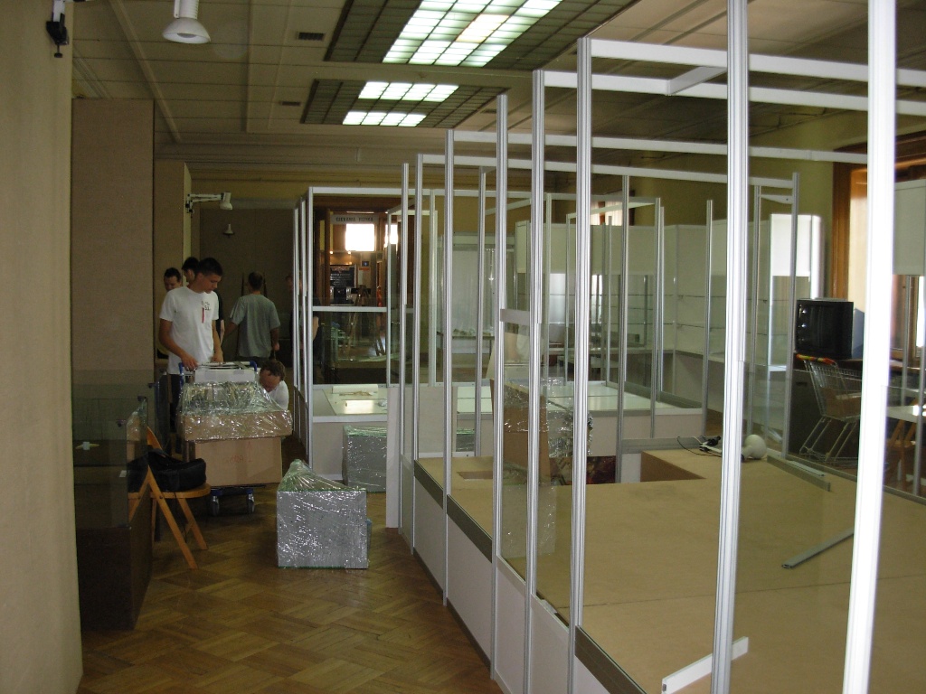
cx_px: 463
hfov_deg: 49.0
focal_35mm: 38
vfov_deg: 37.7
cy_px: 347
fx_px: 1017
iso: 200
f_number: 2.9
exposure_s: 1/62.1
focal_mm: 6.3
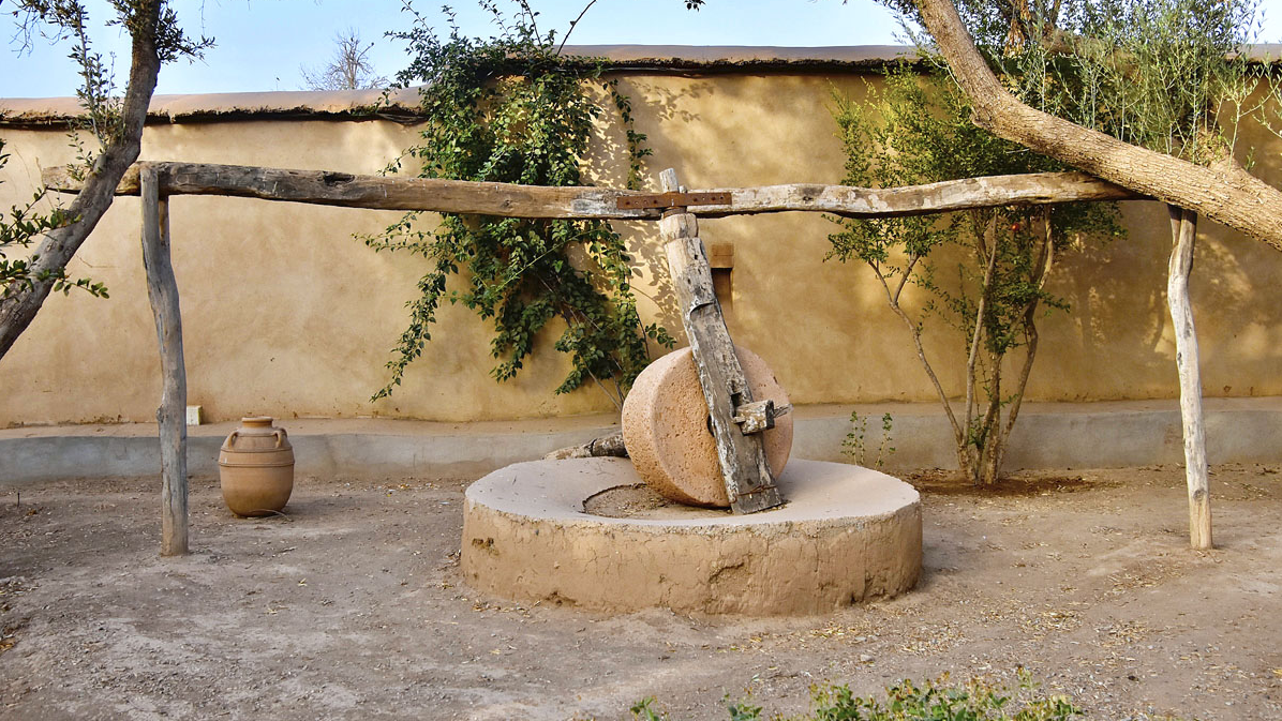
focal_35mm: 41
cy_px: 327
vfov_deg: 29.0
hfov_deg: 49.4
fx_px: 1394
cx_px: 641
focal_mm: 26
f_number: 8
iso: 640
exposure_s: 1/500
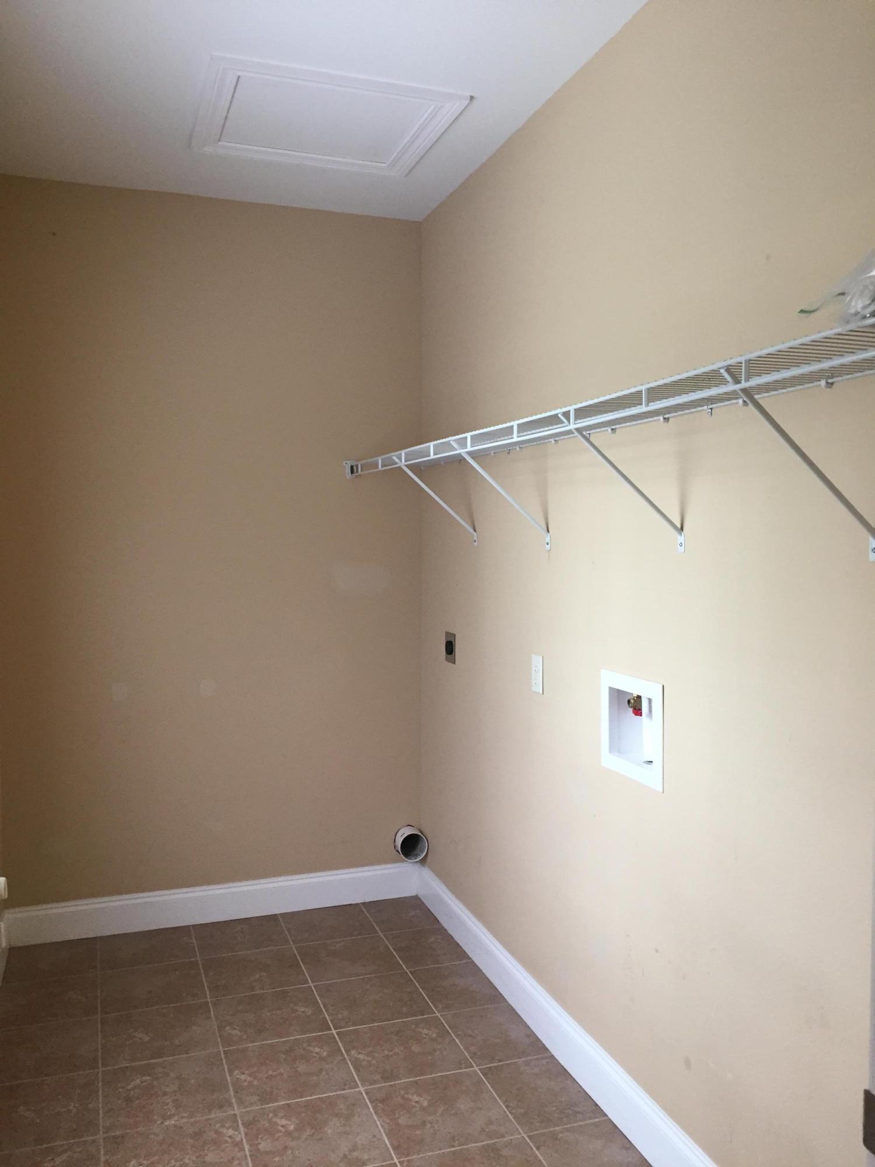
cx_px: 438
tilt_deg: -2.6
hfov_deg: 48.2
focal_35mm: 29
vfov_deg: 61.7
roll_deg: +0.1
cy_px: 584
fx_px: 977
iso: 100
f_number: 2.2
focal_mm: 4.15
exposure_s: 1/30
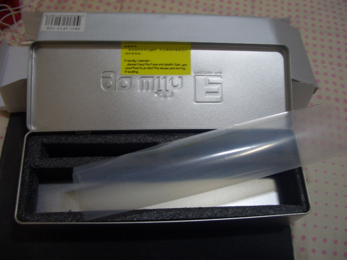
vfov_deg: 40.7
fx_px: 351
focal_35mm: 35
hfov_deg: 52.6
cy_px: 130
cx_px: 174
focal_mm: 5.8
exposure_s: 1/8
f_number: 2.6
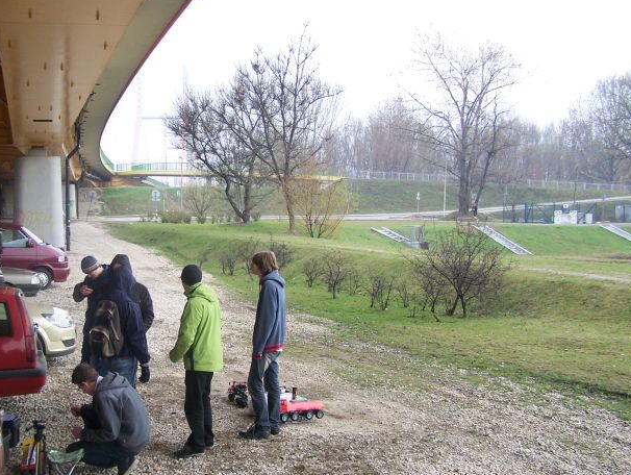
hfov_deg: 37.9
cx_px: 227
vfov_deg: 29.1
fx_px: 913
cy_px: 289
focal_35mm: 50
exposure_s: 1/200
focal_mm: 6.3
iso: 80
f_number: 2.8
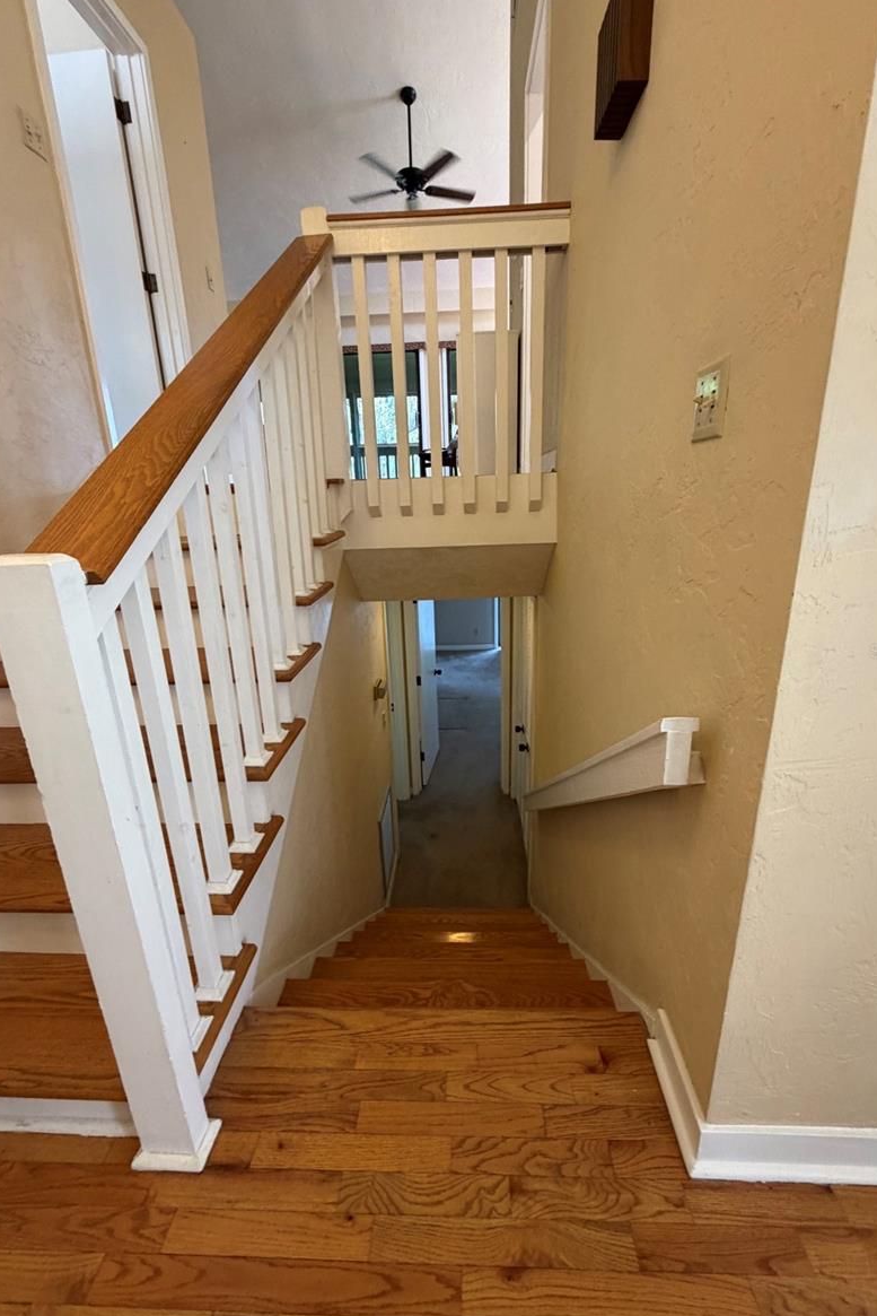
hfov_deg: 77.3
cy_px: 651
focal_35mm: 15
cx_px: 442
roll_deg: +2.3
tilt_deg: -16.1
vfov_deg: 100.4
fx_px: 548
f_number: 2.2
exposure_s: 1/60
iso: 250
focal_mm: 2.22
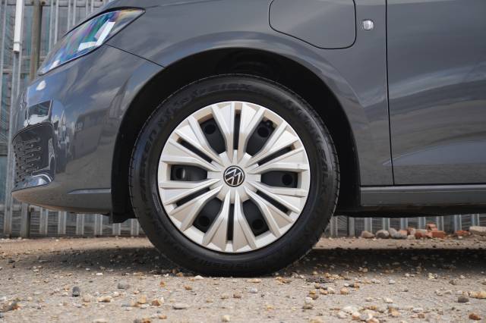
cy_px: 162
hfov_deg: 46.4
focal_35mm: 42
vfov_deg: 31.9
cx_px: 243
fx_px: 567
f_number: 4.5
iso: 160
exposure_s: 1/200
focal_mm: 28
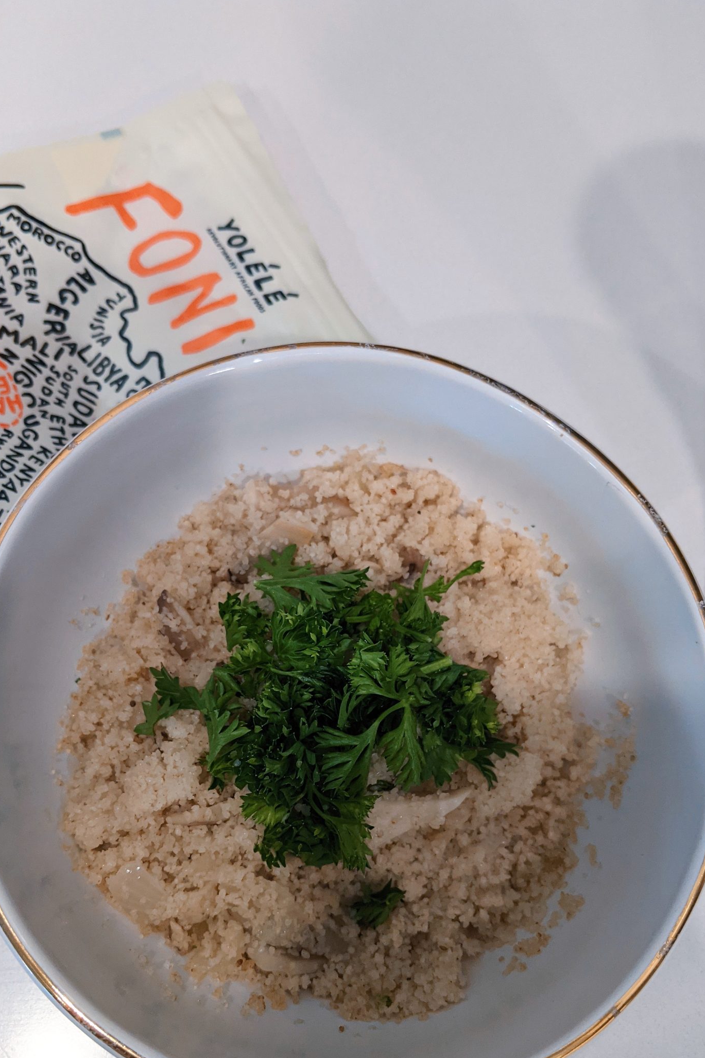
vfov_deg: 54.3
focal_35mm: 35
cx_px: 324
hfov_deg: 37.8
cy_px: 599
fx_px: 1028
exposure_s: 1/120
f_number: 1.8
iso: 311
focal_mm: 4.44
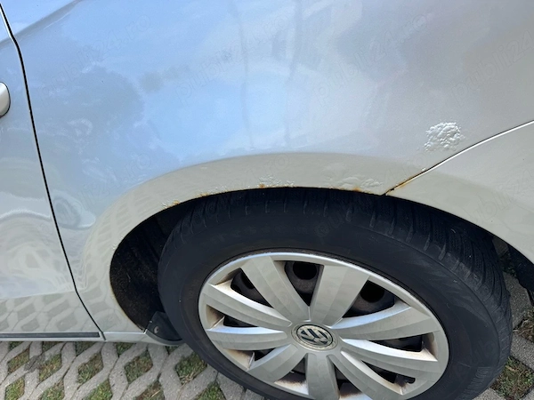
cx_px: 267
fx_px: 370
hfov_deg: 71.6
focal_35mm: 24
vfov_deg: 56.8
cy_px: 200
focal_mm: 6.76
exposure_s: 1/1285
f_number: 1.78
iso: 80
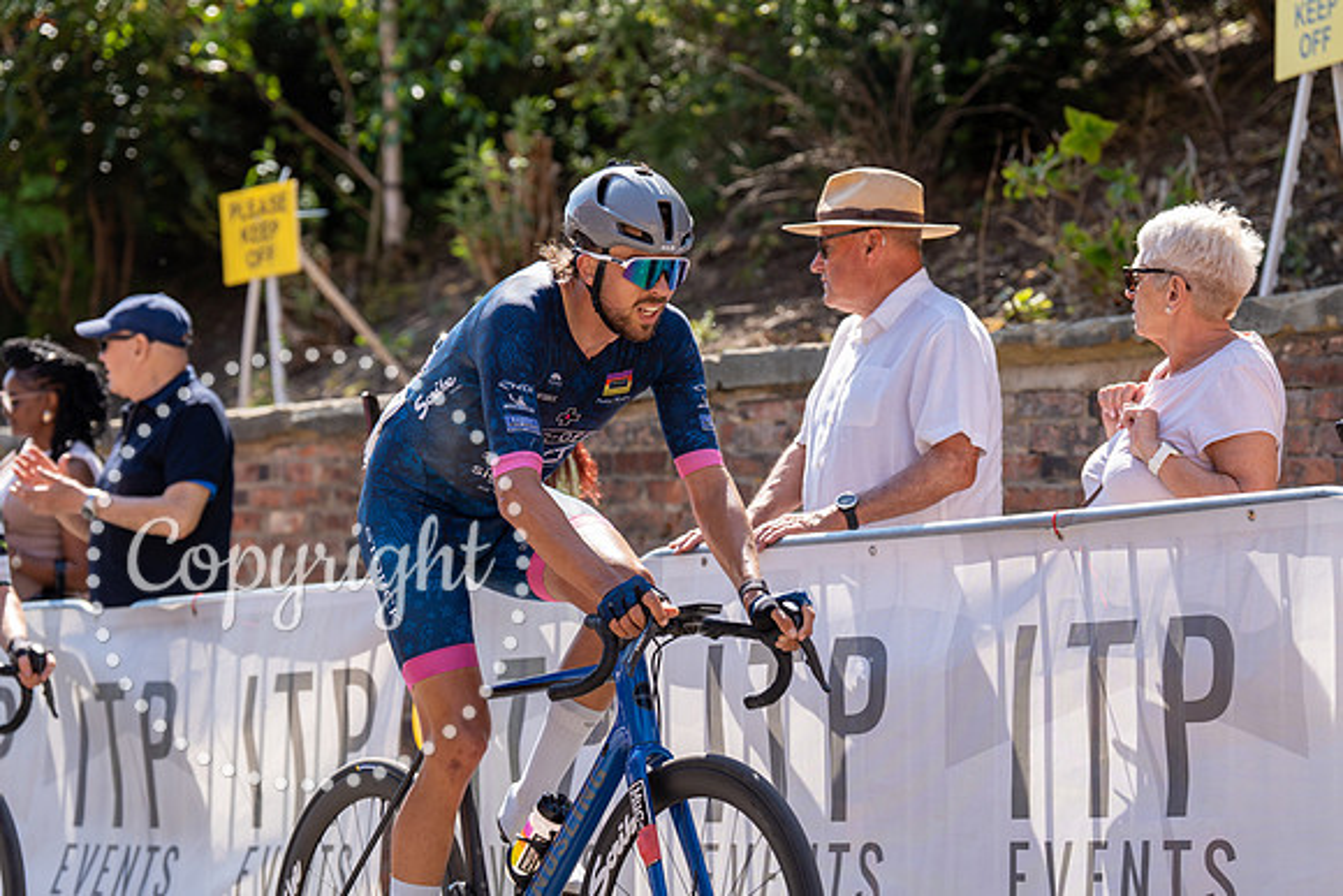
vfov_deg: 11.2
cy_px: 448
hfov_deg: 16.8
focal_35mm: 122
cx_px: 672
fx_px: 4552
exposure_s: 1/1000
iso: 200
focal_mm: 122
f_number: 3.5
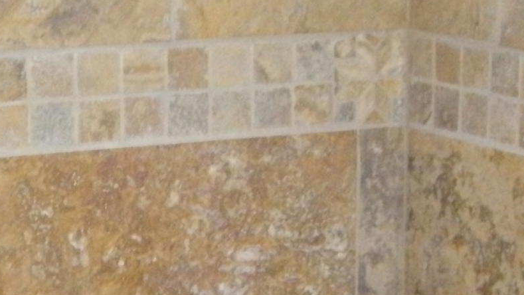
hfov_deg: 14.7
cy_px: 215
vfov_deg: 8.4
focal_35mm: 145
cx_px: 96
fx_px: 2015
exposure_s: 1/30
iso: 400
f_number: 3.8
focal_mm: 5.9
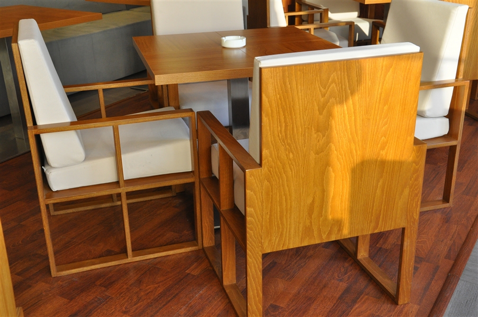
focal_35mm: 45
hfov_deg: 43.6
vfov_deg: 29.8
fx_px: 597
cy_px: 158
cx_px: 239
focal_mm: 30
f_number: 10
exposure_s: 1/20
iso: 800
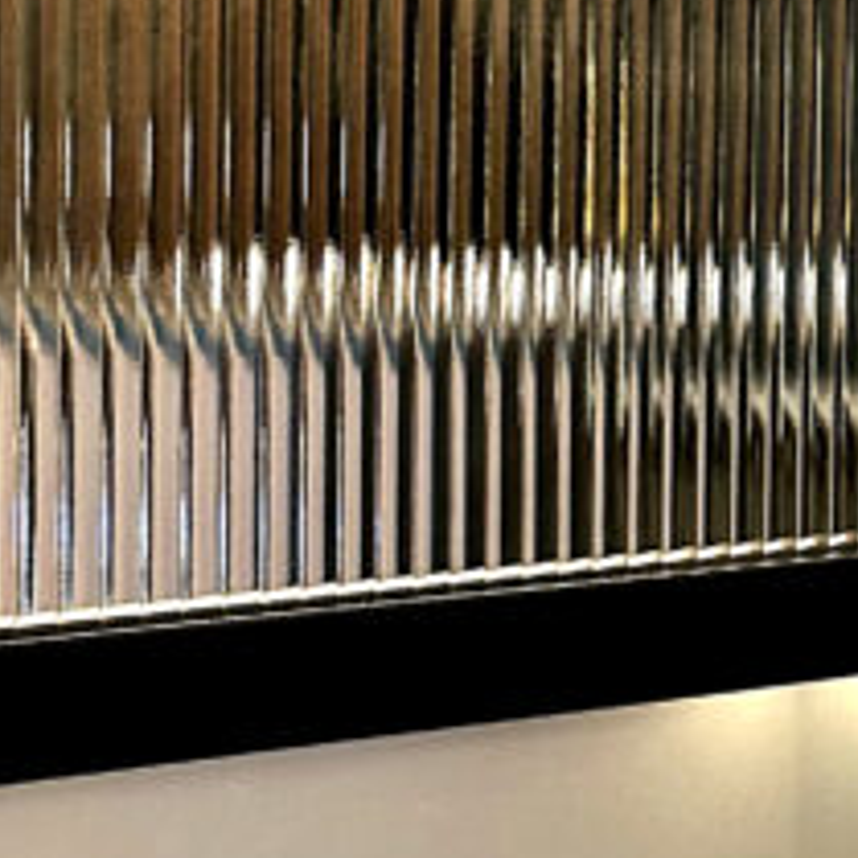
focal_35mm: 104
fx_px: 2916
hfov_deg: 15.6
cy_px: 296
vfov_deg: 16.7
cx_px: -369
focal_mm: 6.86
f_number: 1.78
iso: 400
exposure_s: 1/50
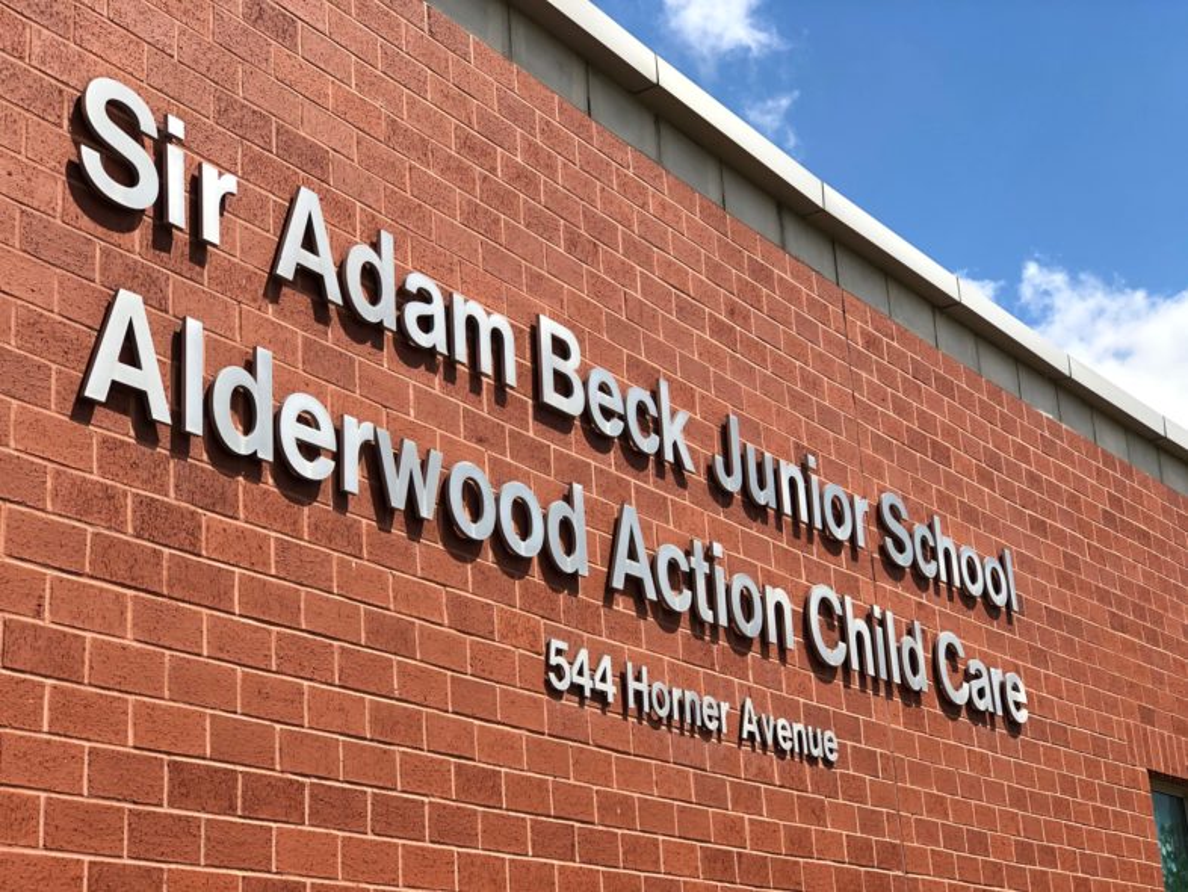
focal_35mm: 57
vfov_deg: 25.7
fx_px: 1957
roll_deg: +3.0
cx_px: 594
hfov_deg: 33.8
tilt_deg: +18.1
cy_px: 446
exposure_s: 1/787
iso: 20
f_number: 2.8
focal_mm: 6.6
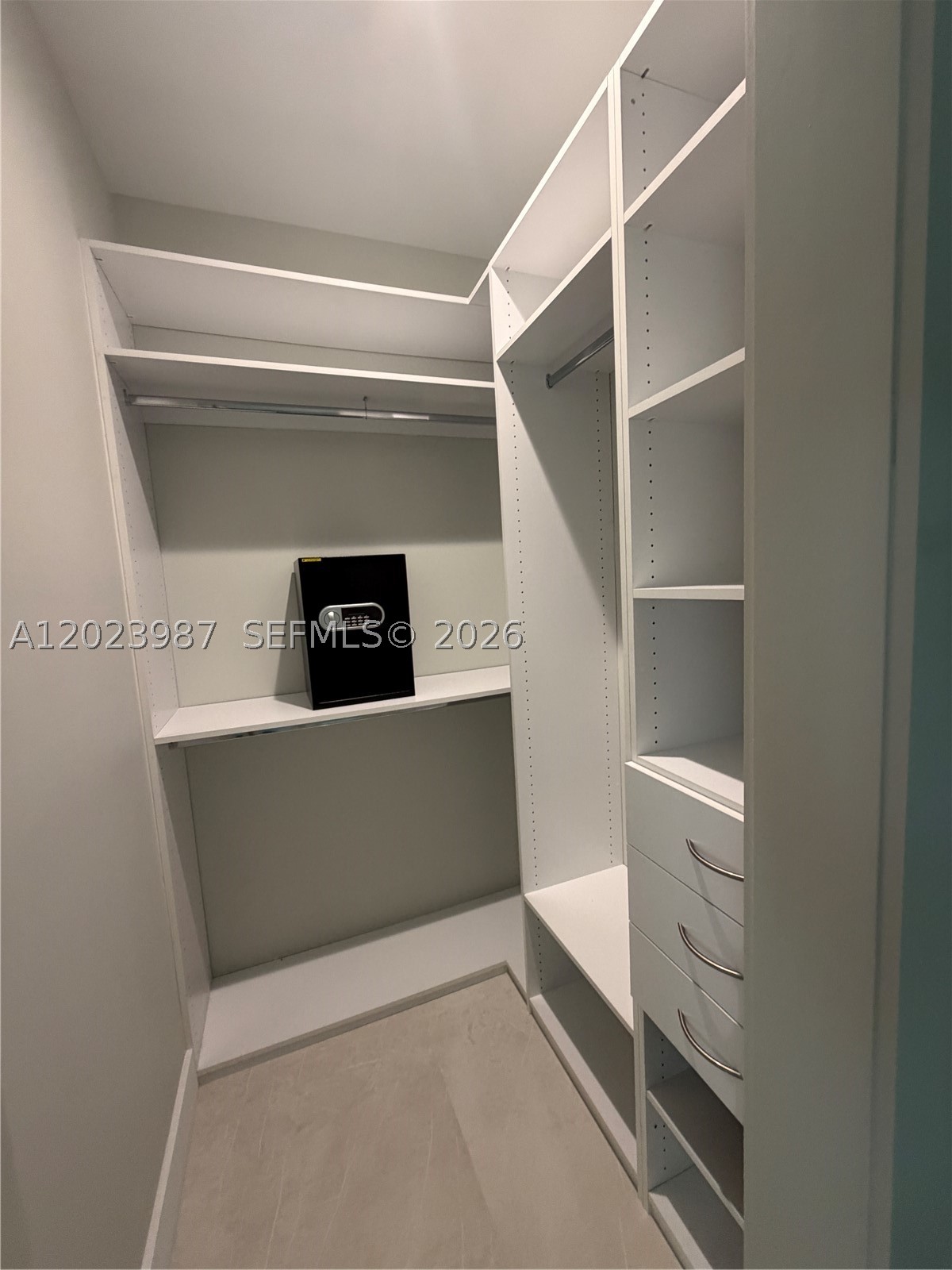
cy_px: 635
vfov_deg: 102.1
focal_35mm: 14
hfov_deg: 85.7
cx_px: 476
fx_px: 513
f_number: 2.2
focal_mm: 2.22
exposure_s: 1/60
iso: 250
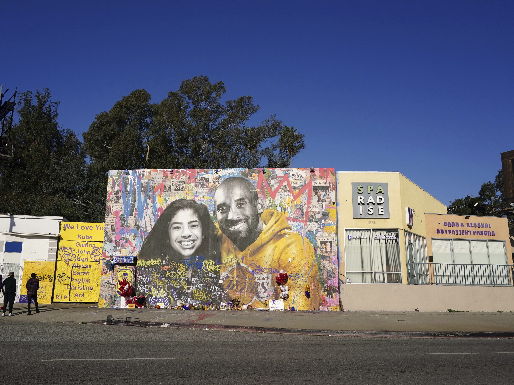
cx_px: 229
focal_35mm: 26
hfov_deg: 67.1
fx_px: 386
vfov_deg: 53.1
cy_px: 192
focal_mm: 24
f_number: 5.6
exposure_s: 1/5000
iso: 400
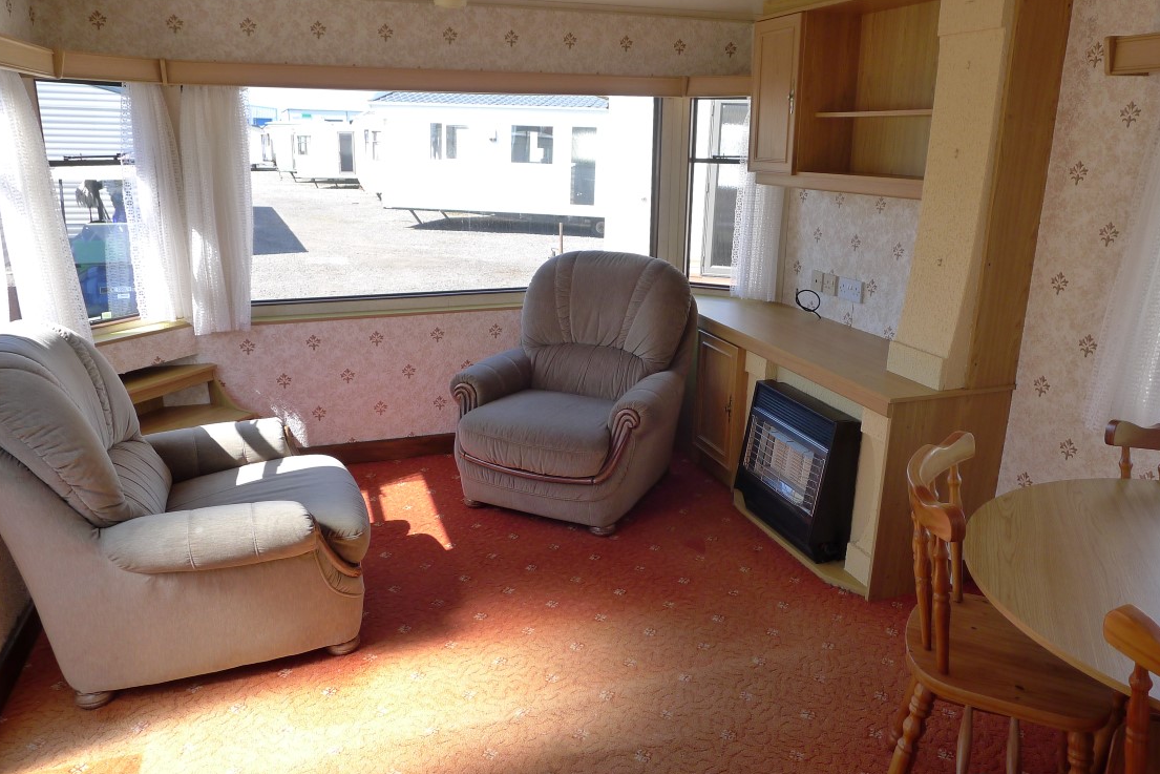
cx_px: 595
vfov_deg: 51.3
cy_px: 392
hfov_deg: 71.5
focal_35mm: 25
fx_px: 806
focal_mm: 5.1
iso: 125
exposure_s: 1/250
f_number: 2.8
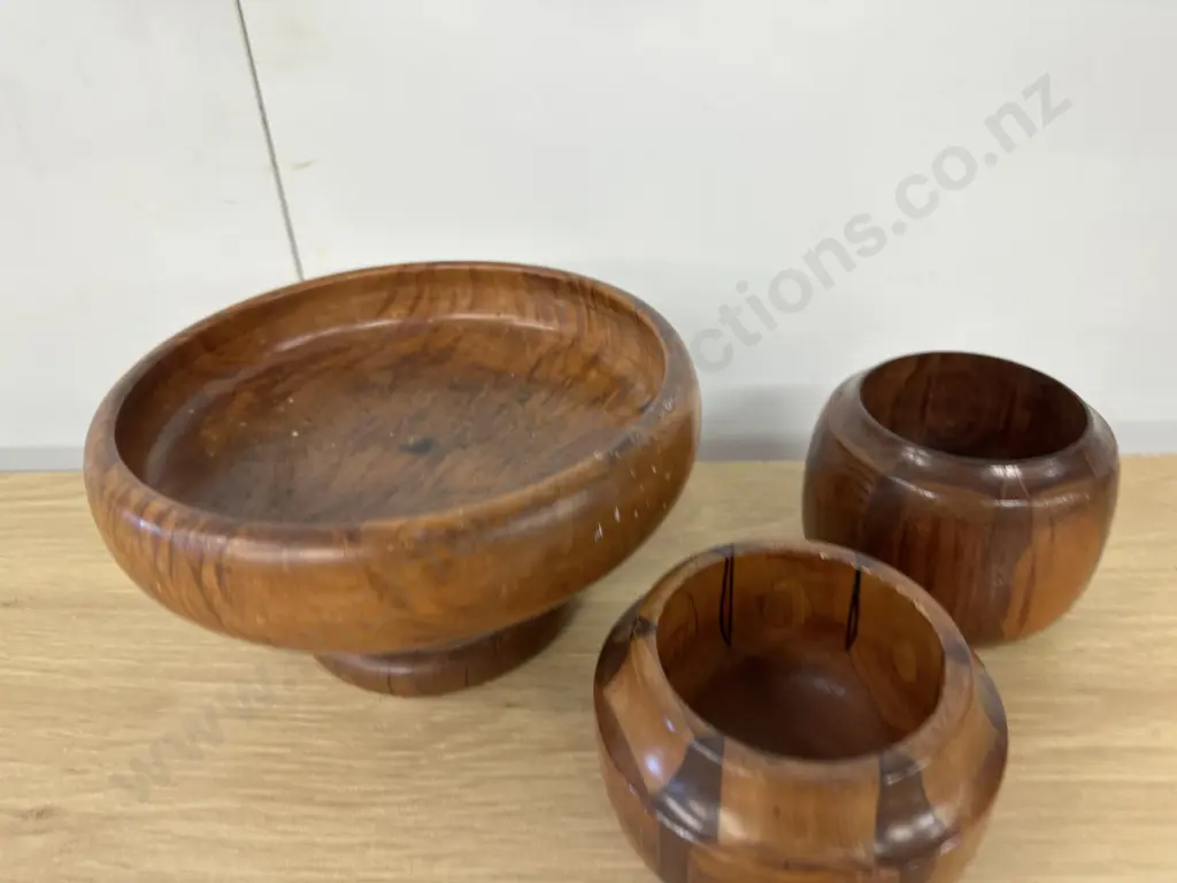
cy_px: 442
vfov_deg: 56.8
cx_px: 588
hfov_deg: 71.6
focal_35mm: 24
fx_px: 816
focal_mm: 6.86
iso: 125
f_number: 1.78
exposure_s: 1/50
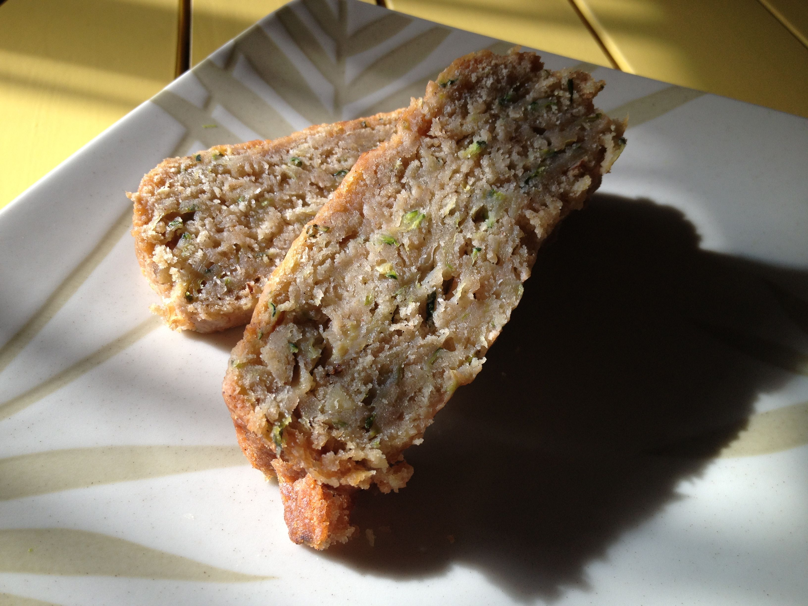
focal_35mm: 35
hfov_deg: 52.6
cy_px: 303
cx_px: 404
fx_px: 817
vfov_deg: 40.7
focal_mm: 4.28
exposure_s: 1/204
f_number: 2.4
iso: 50
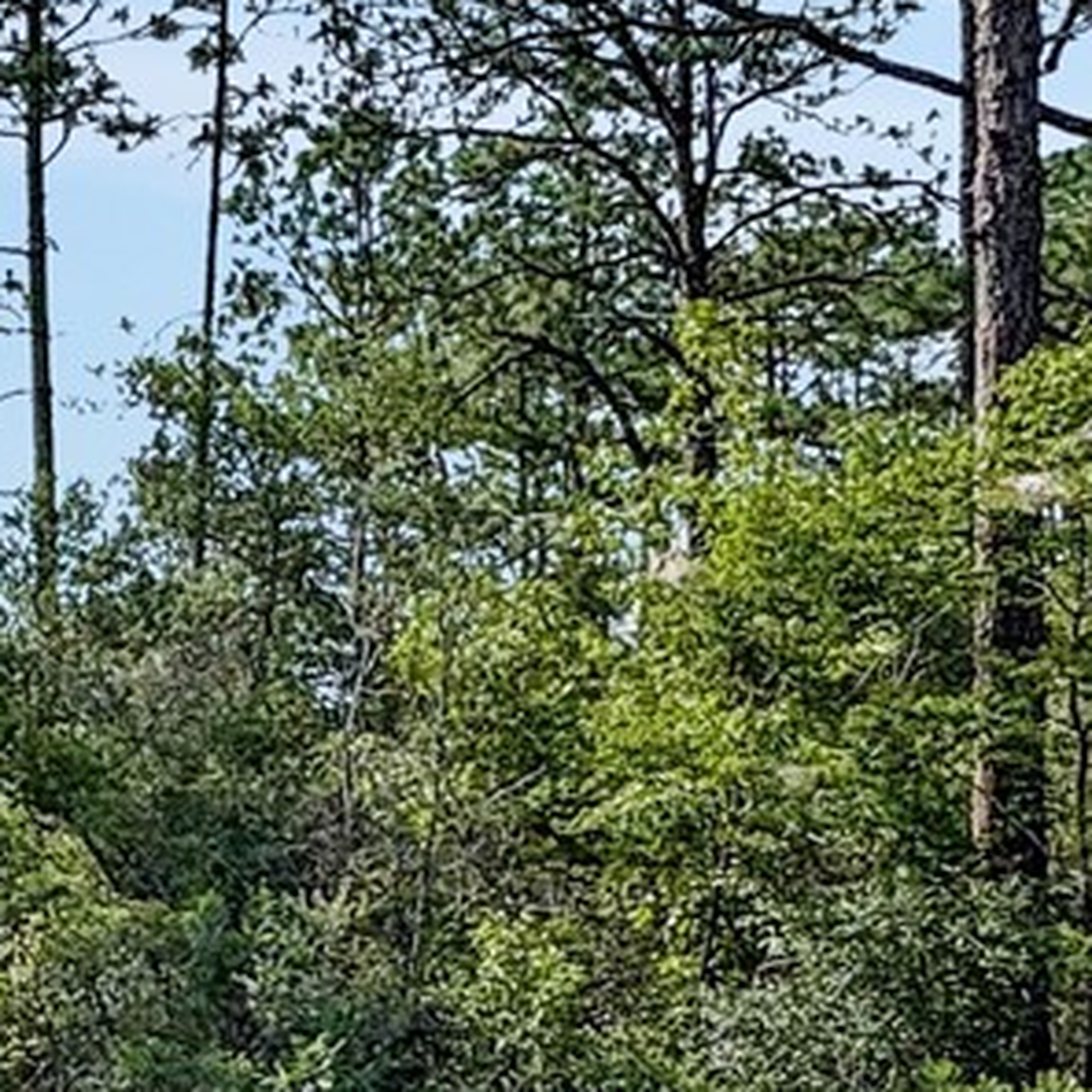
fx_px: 2391
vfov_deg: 25.6
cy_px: 727
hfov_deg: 20.7
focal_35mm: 67
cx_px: -675
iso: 50
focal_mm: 2.22
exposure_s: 1/3200
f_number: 2.2
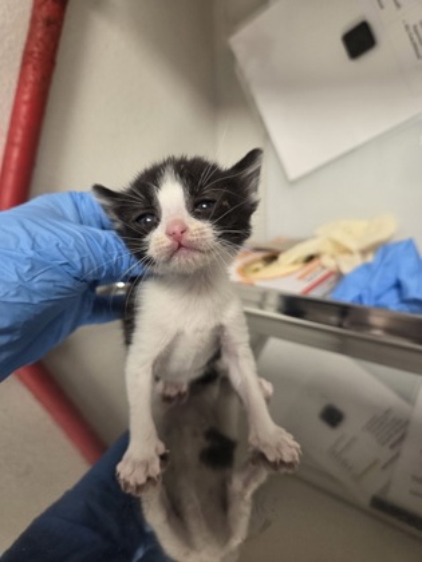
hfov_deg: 58.9
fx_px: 374
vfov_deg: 73.9
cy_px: 281
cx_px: 211
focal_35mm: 23
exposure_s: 1/50
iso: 250
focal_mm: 5.4
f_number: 1.8
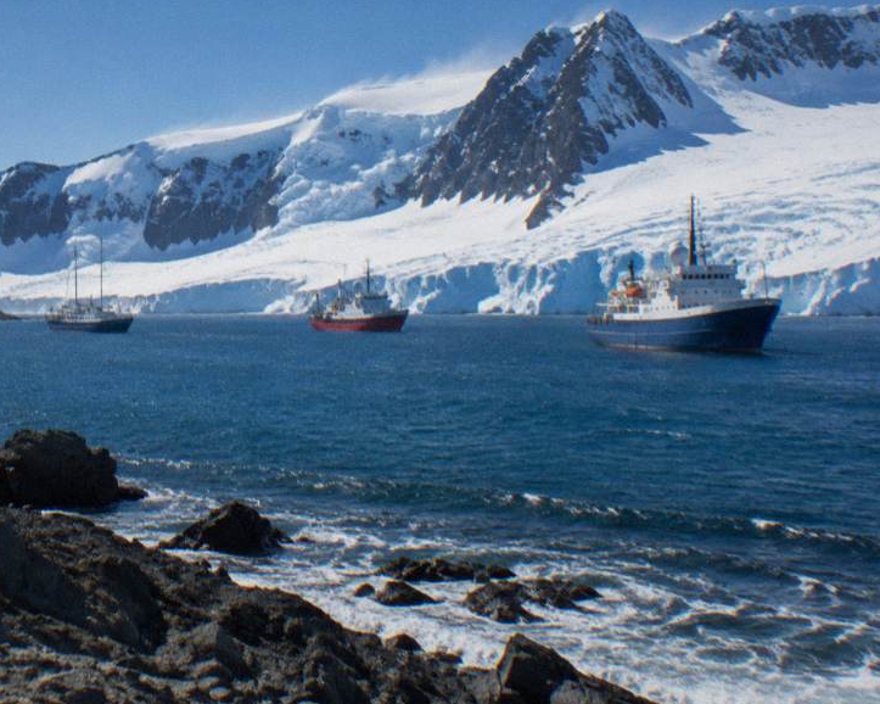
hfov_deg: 30.8
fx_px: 1588
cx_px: 321
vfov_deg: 25.0
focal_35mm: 61
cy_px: 309
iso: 500
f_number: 10
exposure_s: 1/250
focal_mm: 47
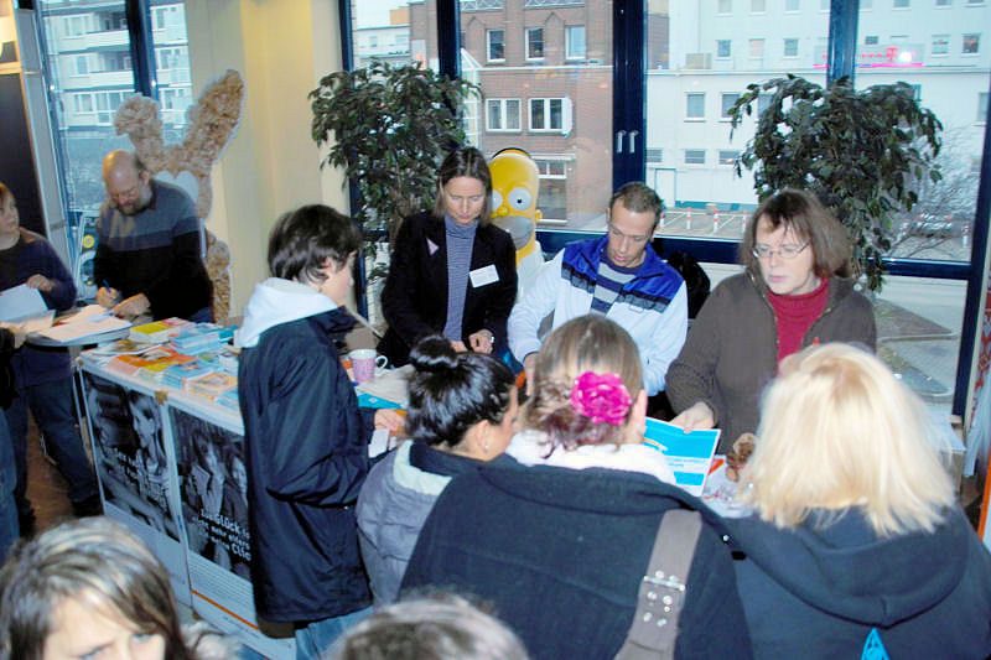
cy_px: 330
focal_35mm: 31
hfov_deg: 60.3
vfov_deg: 42.3
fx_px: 853
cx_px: 496
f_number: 3.5
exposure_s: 1/60
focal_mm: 18
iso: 400
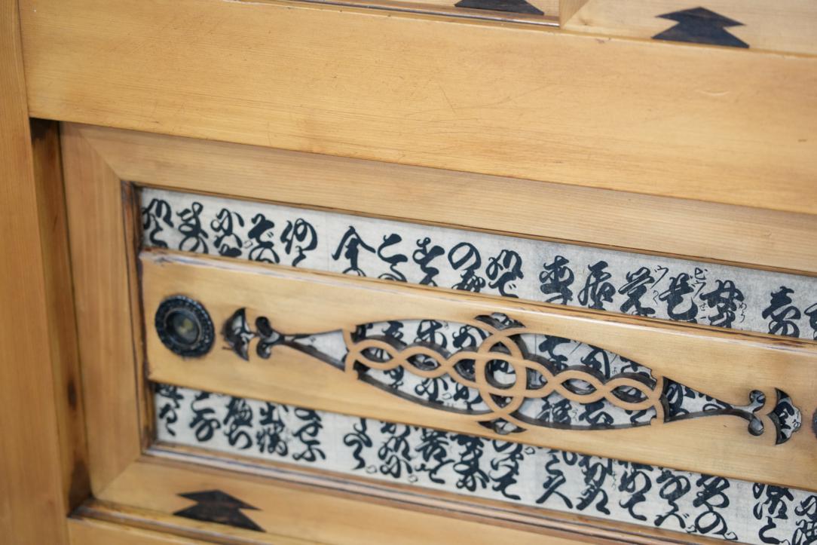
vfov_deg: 13.0
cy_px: 272
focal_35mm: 105
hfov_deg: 19.5
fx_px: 2383
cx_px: 408
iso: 3200
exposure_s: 1/125
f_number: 4
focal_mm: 105
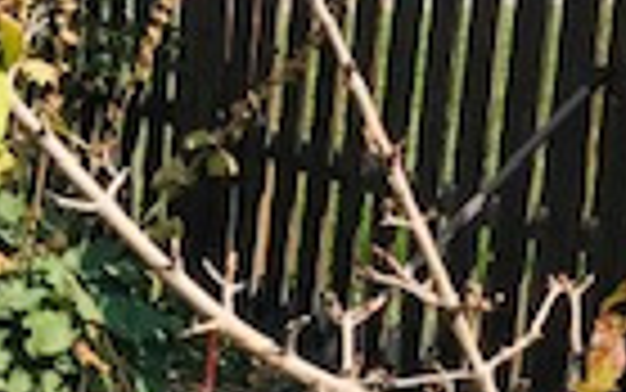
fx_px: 2338
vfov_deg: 9.4
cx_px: -306
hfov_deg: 14.3
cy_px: 527
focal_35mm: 137
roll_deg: -0.8
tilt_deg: -15.0
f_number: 1.8
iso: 20
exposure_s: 1/1880
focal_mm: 3.99
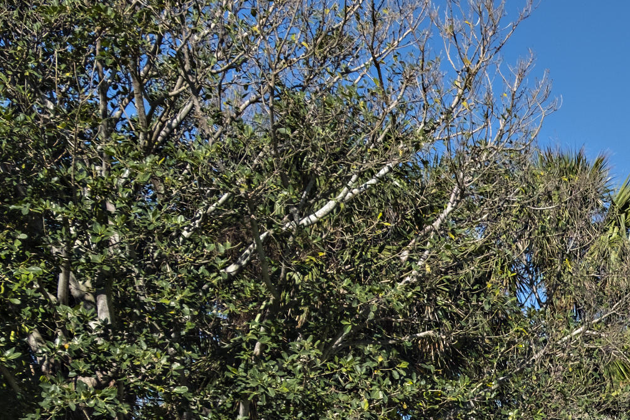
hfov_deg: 20.6
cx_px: 917
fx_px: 1504
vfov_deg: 14.9
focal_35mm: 86
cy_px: 600
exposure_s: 1/500
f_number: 7.1
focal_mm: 19.1
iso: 100
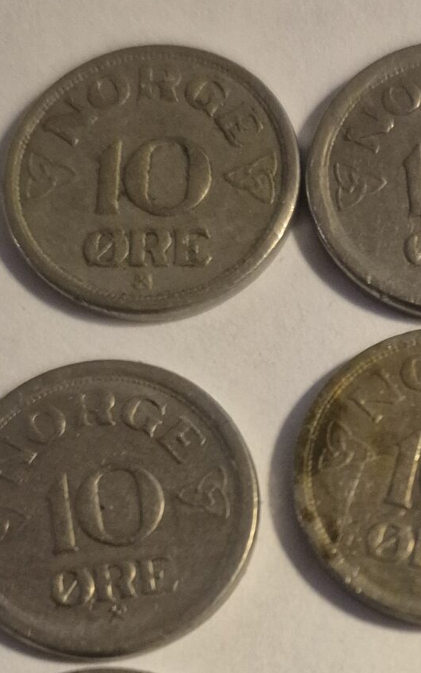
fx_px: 1358
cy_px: 738
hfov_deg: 17.0
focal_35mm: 74
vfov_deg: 25.8
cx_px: 484
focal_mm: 5.4
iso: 1000
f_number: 1.8
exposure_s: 1/100
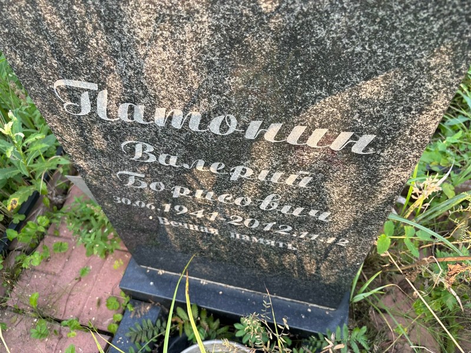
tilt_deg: -55.5
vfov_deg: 53.1
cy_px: 176
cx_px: 236
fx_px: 354
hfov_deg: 67.3
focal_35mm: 26
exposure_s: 1/143
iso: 50
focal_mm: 5.96
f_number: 1.6
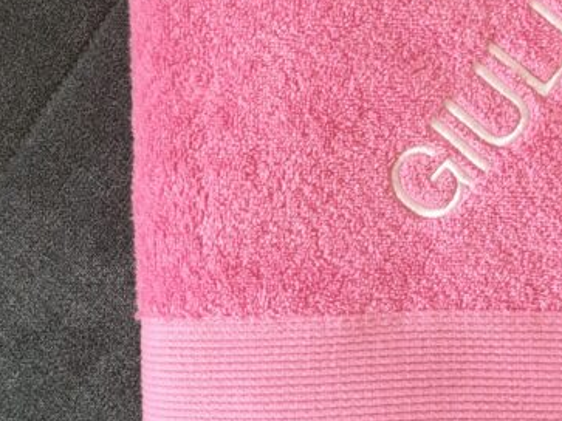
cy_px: 104
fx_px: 779
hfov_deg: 38.5
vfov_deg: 29.8
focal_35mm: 48
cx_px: 430
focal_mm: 4.15
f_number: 2.2
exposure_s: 1/33
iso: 80
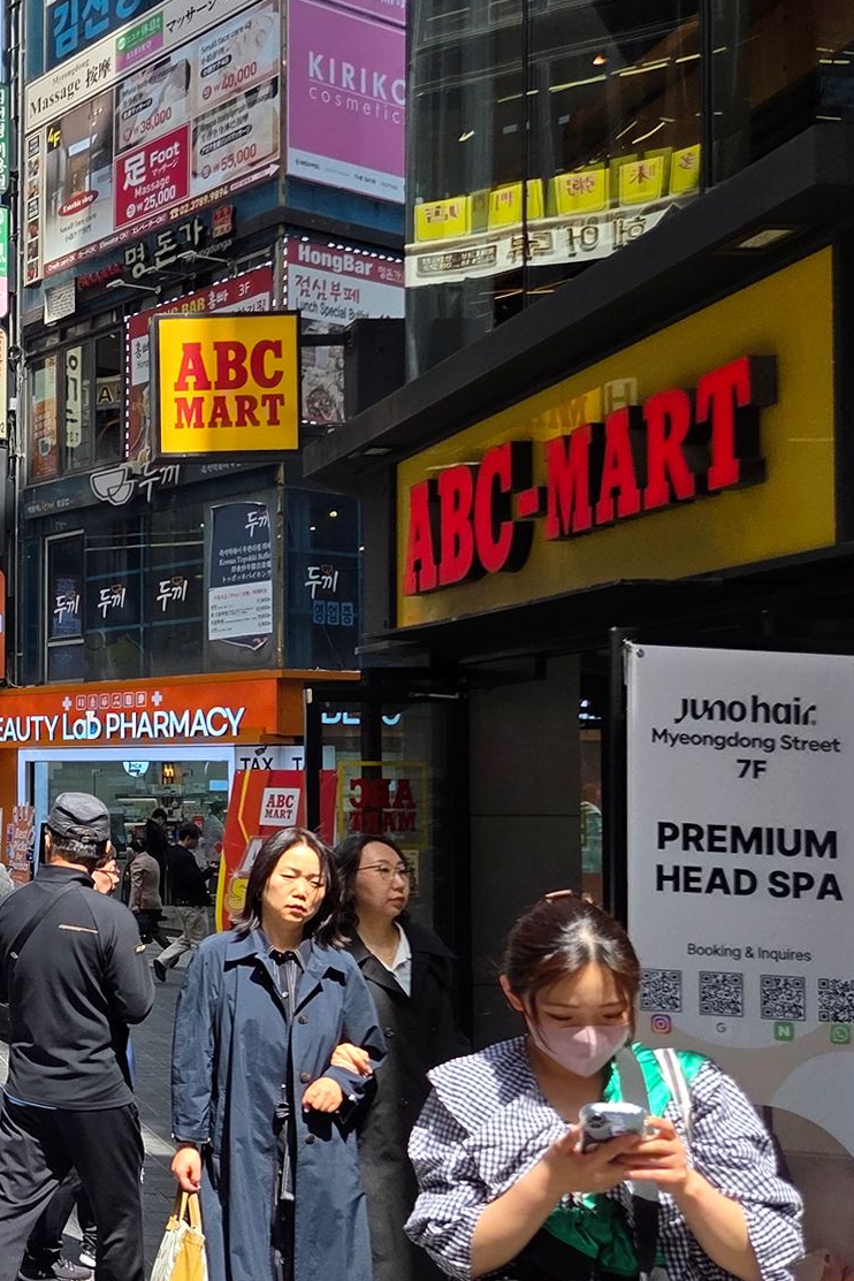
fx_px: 1530
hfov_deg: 27.3
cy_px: 739
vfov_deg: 45.3
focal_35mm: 43
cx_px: -188
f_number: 1.8
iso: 80
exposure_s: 1/2866
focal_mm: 5.4
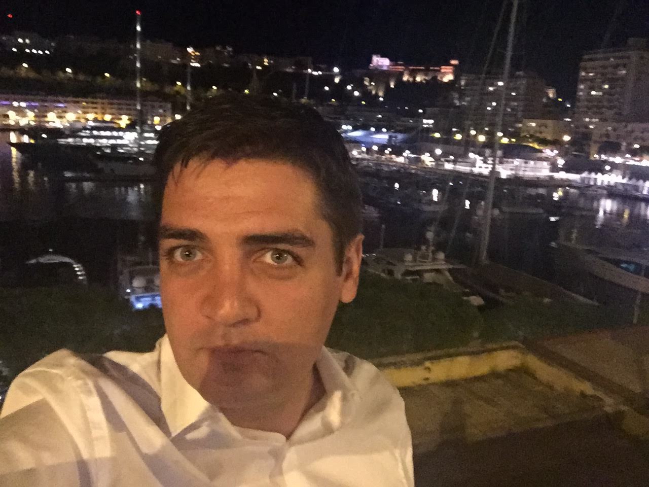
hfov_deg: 58.4
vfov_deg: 45.4
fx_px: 581
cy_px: 244
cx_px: 324
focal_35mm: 31
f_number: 2.2
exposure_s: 1/17
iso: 800
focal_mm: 2.65
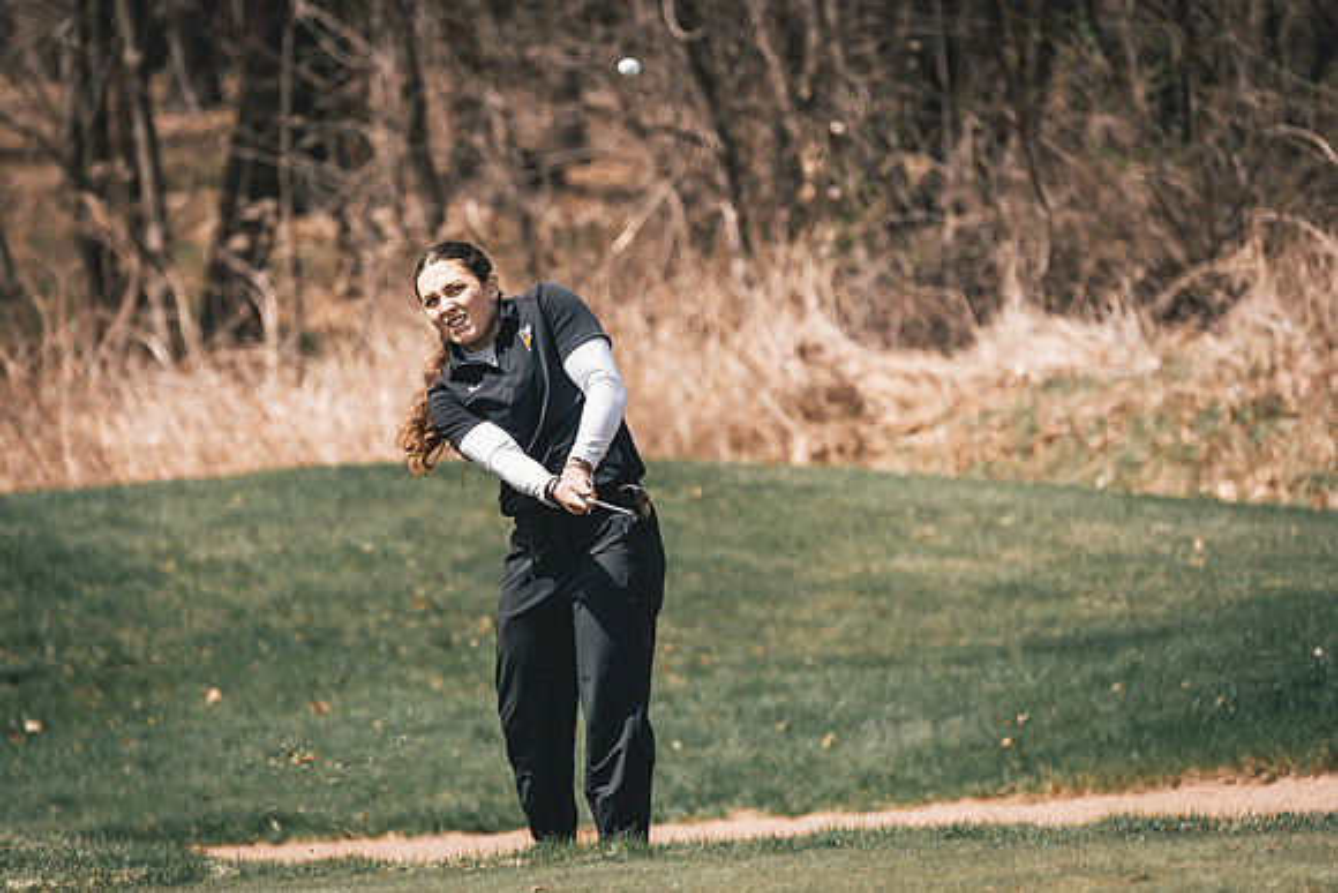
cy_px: 442
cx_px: 558
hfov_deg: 4.2
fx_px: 18322
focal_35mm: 493
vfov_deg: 2.8
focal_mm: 400
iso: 640
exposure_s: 1/1600
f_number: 7.1
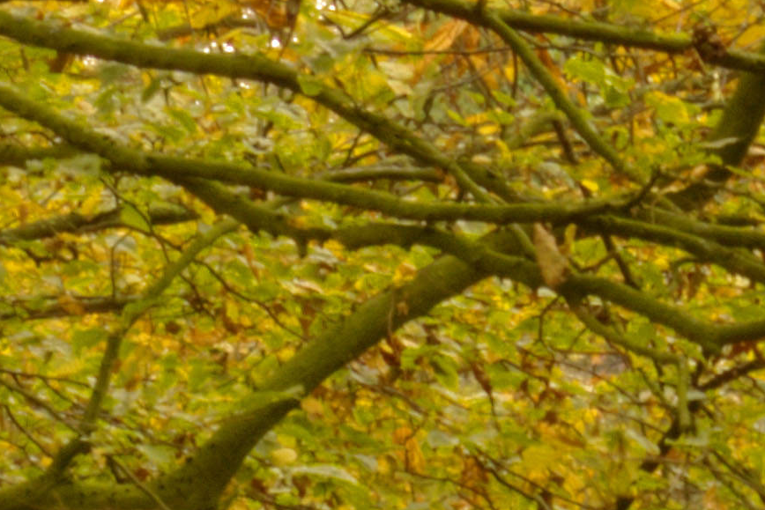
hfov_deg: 3.0
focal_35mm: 682
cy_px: 1216
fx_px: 14494
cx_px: -189
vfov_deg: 2.0
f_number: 7.1
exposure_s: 1/6
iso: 100
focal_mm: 25.6
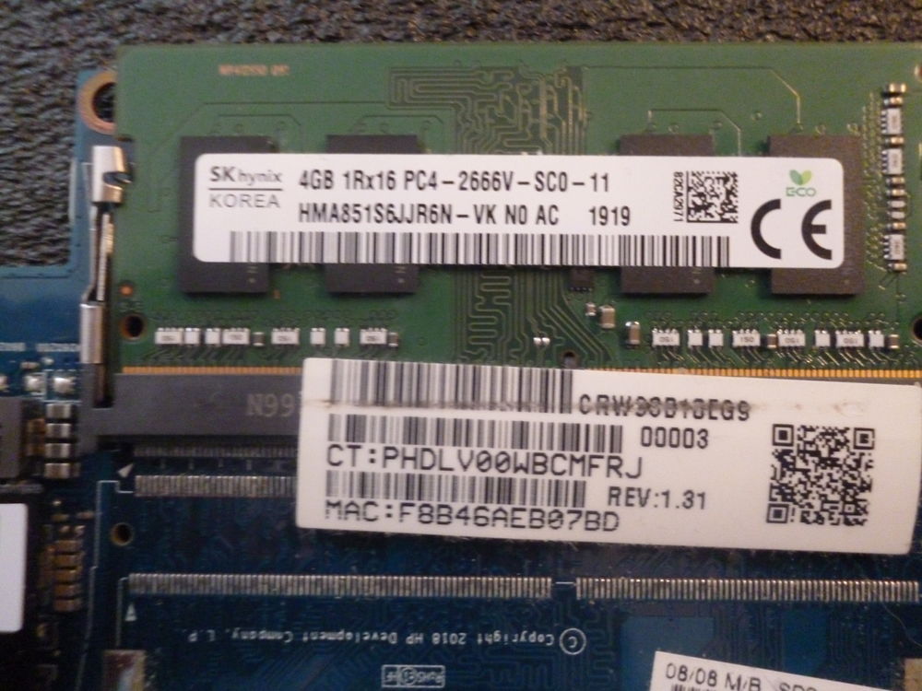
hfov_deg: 63.4
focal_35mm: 28
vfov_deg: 49.7
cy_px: 346
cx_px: 461
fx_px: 746
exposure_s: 1/20
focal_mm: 5
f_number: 2.7
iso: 800
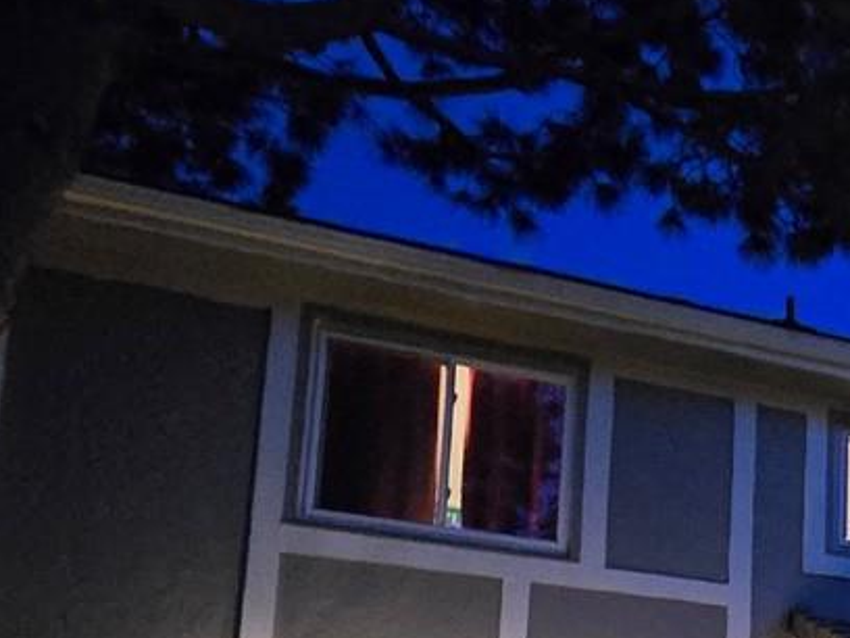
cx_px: 1150
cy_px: 803
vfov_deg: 25.2
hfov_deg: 29.1
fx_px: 1252
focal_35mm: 51
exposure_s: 1/24
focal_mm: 2.2
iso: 2000
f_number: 2.2
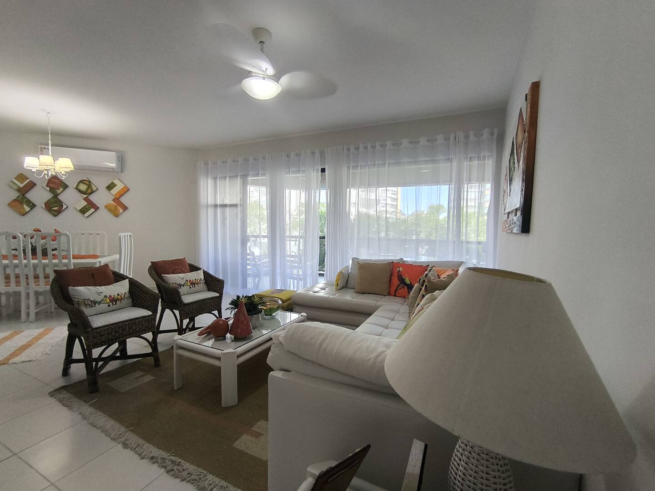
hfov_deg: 94.5
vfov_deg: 78.1
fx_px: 303
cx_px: 328
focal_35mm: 16
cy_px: 246
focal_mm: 1.65
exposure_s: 1/60
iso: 125
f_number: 2.2
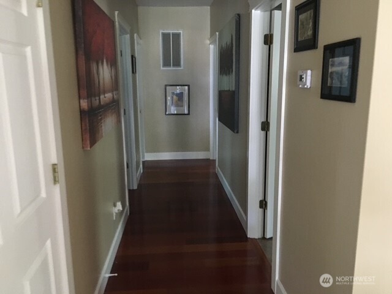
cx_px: 196
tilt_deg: -7.6
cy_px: 147
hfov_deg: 61.7
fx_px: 328
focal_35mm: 29
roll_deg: +1.0
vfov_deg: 48.2
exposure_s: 1/17
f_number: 2.2
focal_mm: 4.15
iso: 200
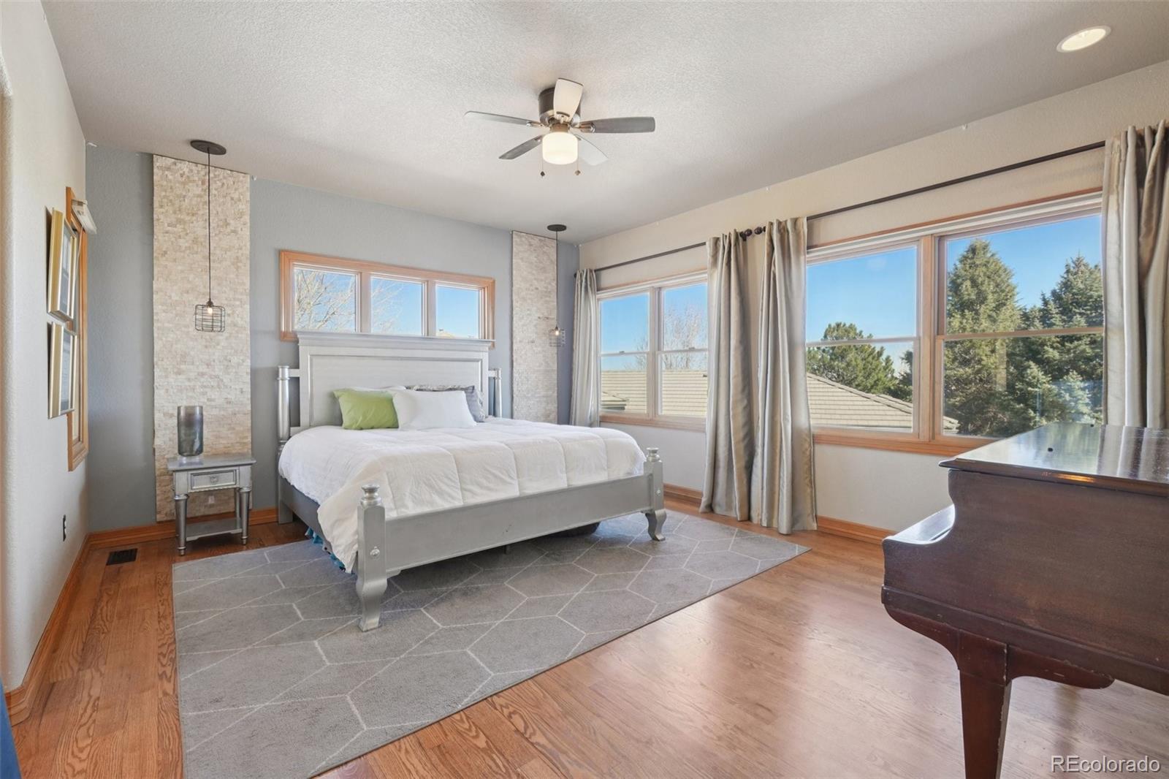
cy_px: 390
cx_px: 584
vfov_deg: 77.3
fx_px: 487
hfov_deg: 100.4
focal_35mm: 15
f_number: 8
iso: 400
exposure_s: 1/40
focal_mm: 10
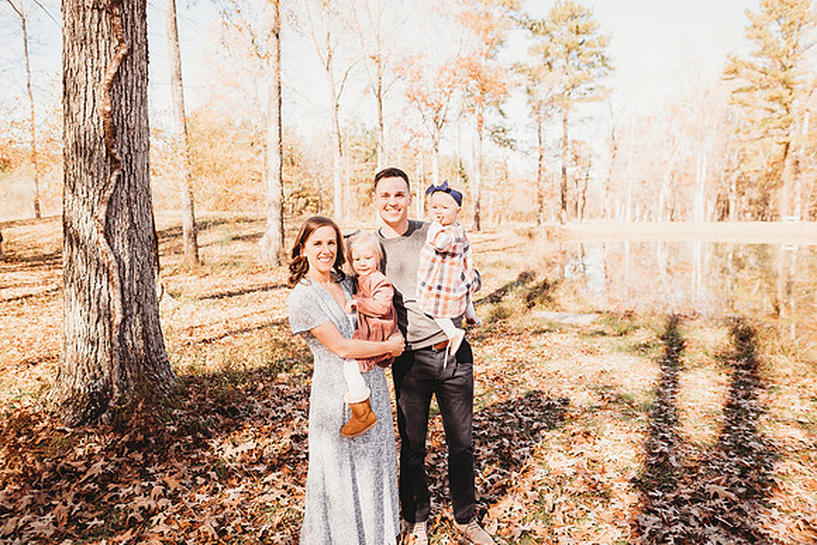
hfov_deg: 73.7
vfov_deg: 53.2
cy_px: 272
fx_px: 545
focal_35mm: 24
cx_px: 408
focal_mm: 24
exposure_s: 1/320
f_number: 2.8
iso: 100
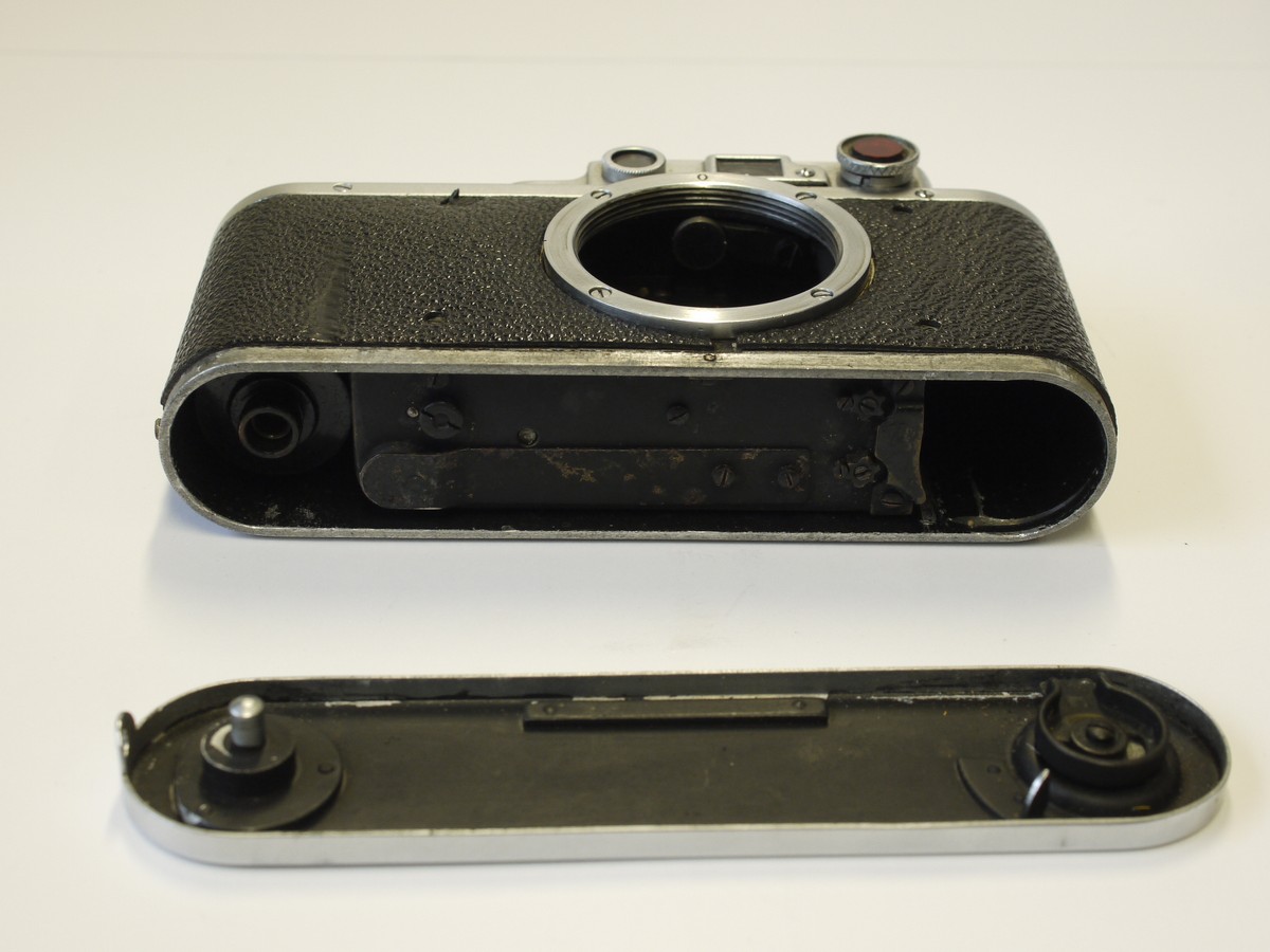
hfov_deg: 32.2
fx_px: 2201
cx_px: 635
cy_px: 476
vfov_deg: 24.4
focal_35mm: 60
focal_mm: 30
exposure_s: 1/30
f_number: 7.1
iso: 400
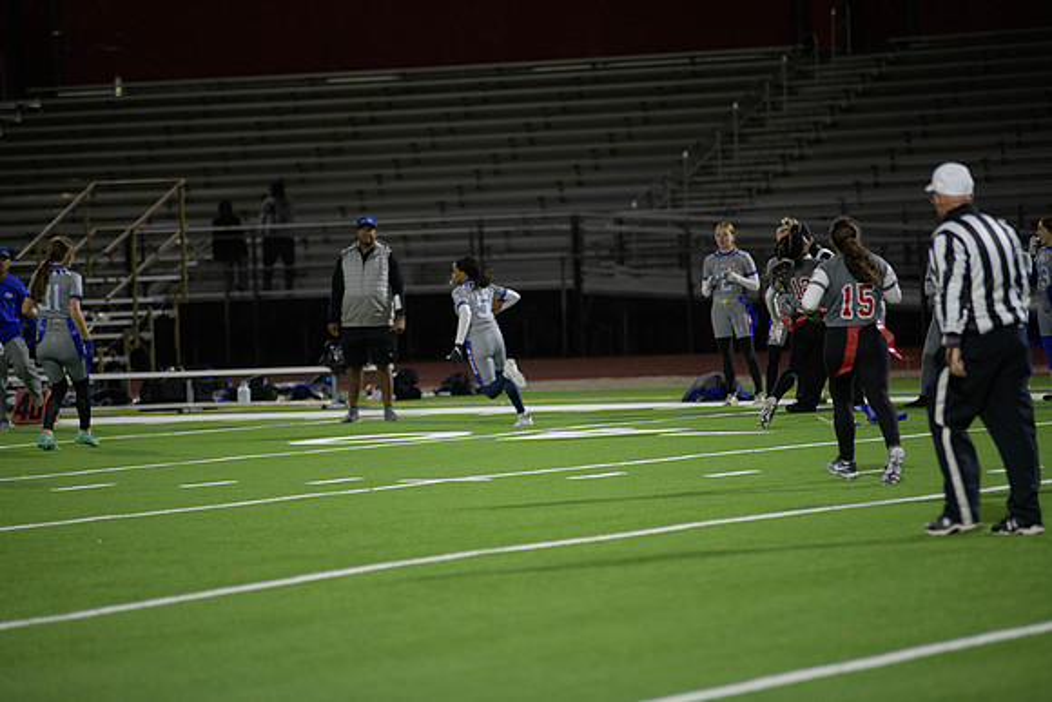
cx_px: 526
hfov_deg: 10.3
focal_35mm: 200
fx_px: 5846
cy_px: 351
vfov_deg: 6.9
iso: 900
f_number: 2.8
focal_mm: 200
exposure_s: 1/200
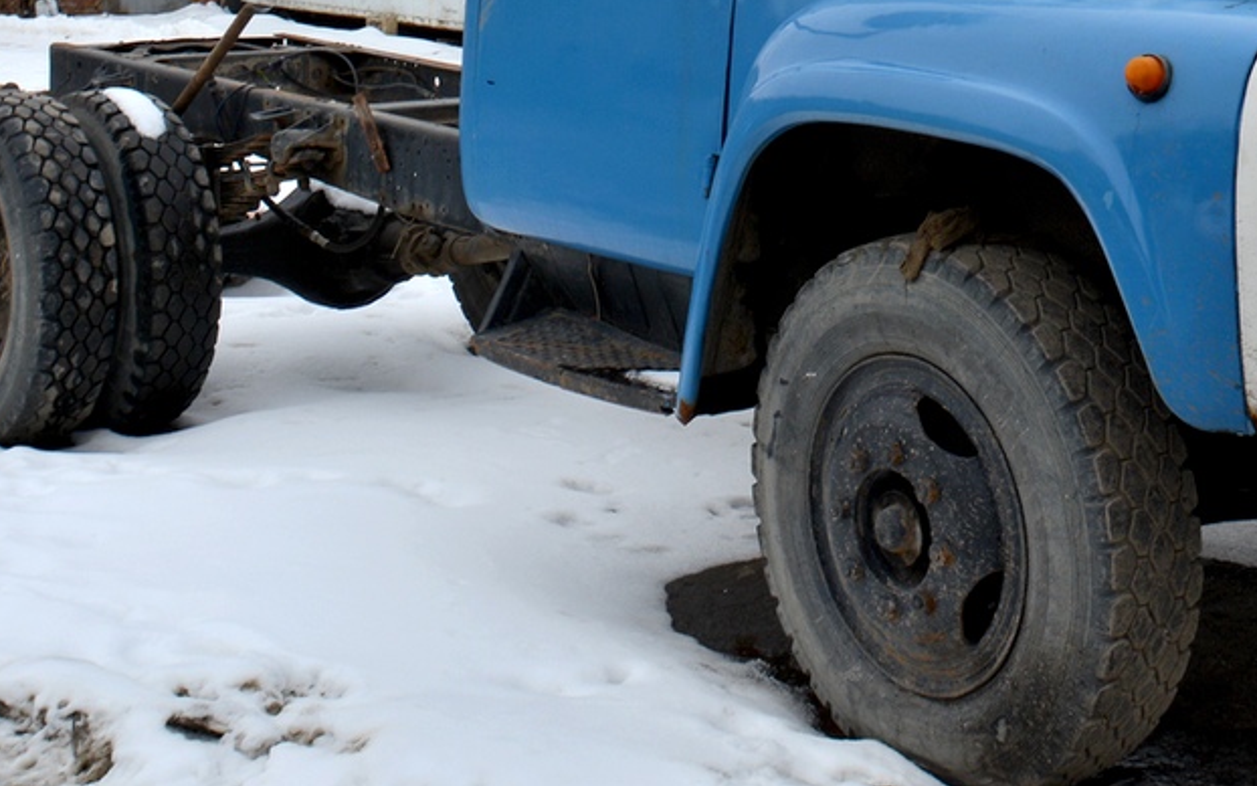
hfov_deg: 27.5
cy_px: 21
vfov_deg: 17.5
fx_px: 2501
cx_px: 1051
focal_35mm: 73
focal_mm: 22
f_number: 8
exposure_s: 1/250
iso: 100
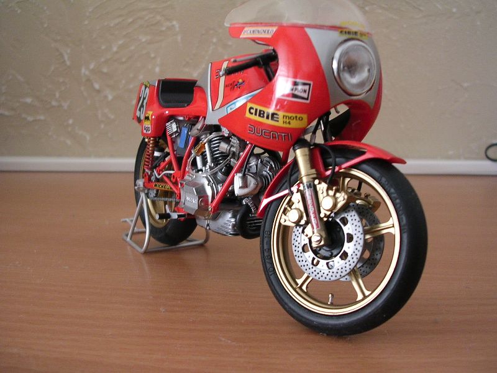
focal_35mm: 38
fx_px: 546
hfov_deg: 49.0
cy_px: 186
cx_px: 248
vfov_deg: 37.7
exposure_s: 1/3.5
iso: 223
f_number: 2.8
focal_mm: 5.8
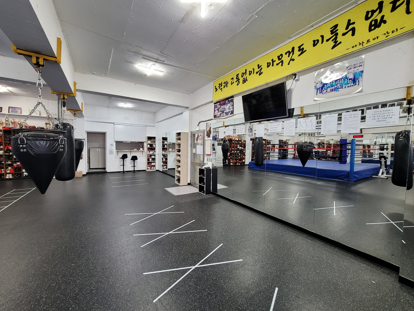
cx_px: 207
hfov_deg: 106.2
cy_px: 156
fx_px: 155
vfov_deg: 89.9
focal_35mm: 13
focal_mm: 2.2
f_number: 2.2
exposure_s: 1/60
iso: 320
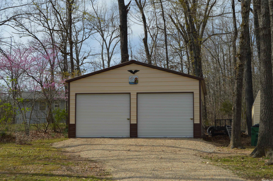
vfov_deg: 19.7
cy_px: 90
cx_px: 136
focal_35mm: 69
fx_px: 523
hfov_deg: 29.3
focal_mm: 46
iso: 100
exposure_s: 1/250
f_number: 8
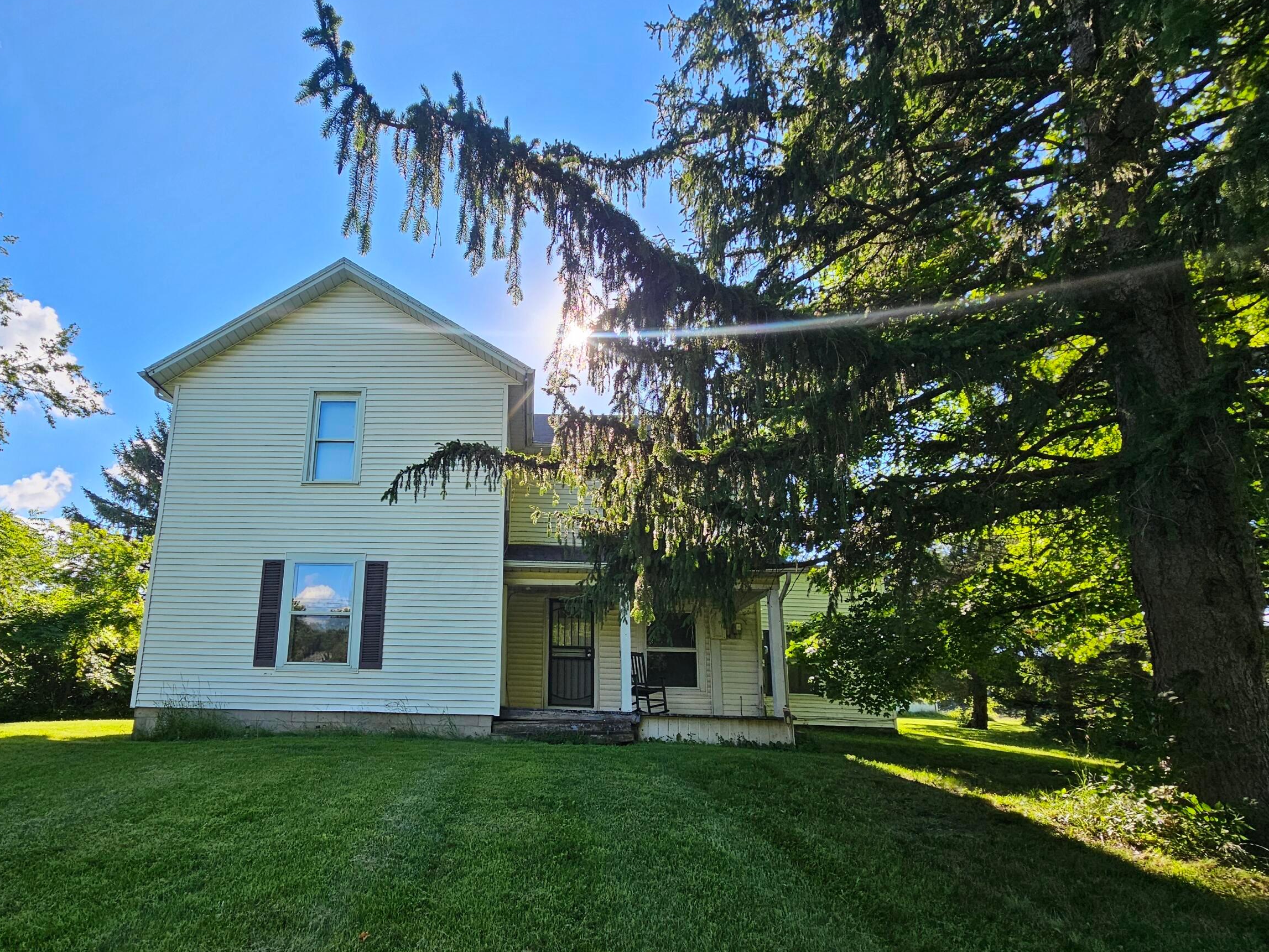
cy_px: 579
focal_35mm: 17
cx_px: 506
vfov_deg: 73.8
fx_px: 623
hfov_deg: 89.8
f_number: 2.2
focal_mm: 2.2
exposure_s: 1/699
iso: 50
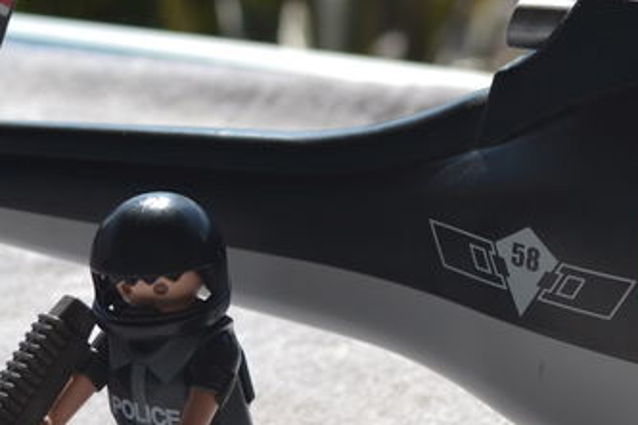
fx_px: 1914
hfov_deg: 18.7
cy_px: 284
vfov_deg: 12.7
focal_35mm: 108
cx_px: 544
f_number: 4
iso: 100
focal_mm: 24
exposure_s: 1/1000
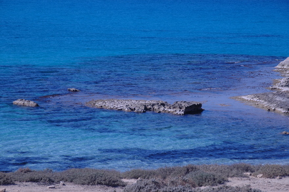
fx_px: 1347
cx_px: 144
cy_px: 96
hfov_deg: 12.2
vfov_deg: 8.1
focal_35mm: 168
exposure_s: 1/500
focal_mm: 112
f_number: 11
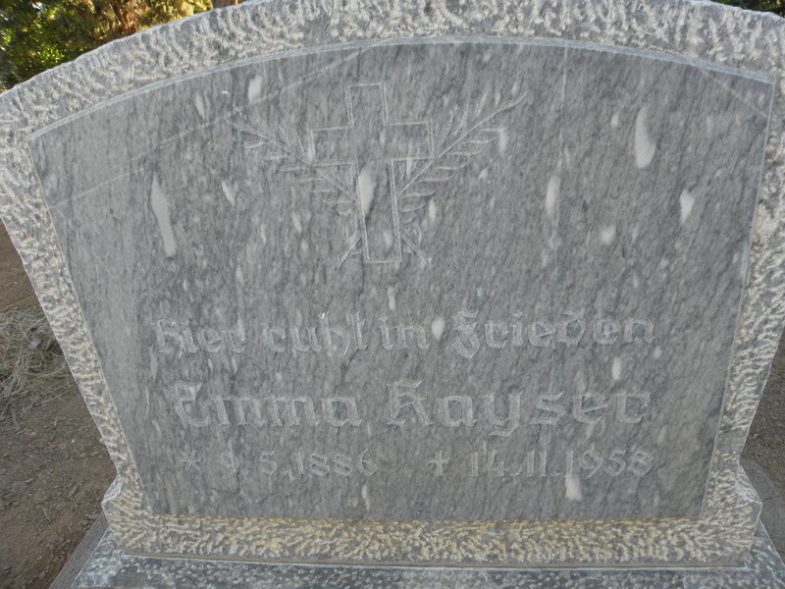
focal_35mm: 26
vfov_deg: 53.1
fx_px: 590
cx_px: 392
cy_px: 294
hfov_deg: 67.3
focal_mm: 4.6
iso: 64
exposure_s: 1/60
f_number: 4
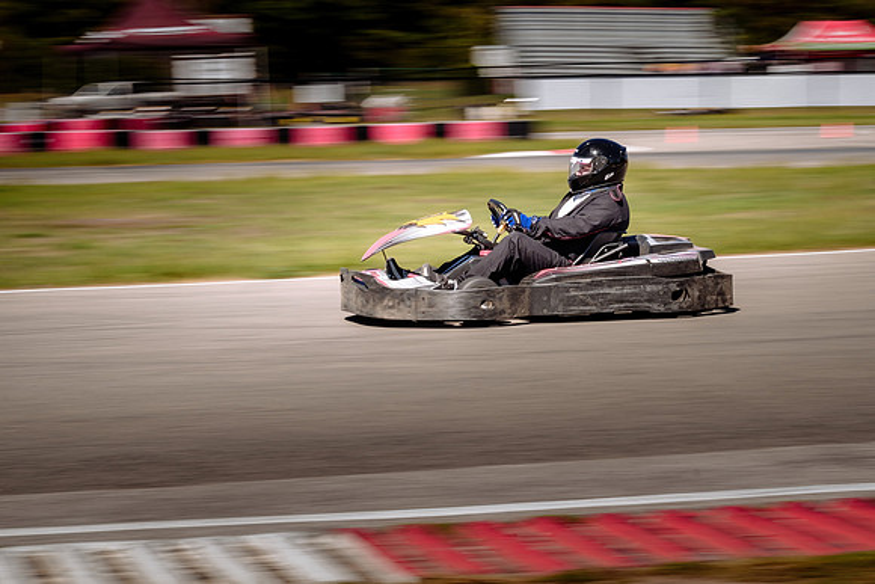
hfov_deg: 19.9
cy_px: 185
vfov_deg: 13.4
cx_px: 636
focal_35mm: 102
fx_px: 2475
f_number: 13
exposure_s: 1/50
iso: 64
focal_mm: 70
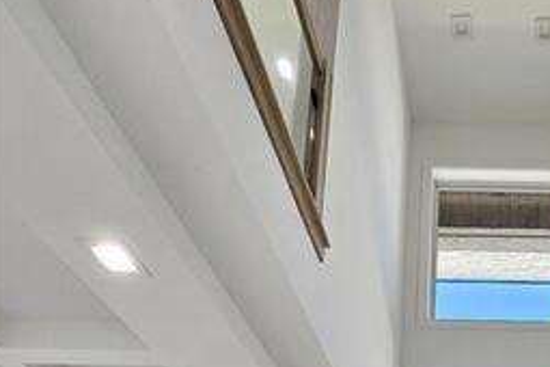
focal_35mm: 34
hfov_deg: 49.2
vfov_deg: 24.7
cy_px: 607
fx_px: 519
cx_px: 505
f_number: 2.2
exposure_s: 1/120
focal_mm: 1.74
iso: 32
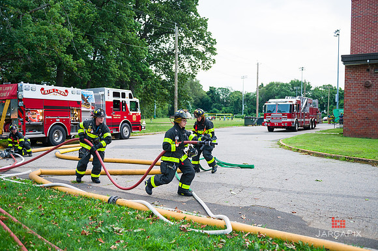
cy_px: 126
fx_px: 367
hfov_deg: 54.5
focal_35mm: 35
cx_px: 189
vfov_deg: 37.8
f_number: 3.2
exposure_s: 1/200
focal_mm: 35
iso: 1000
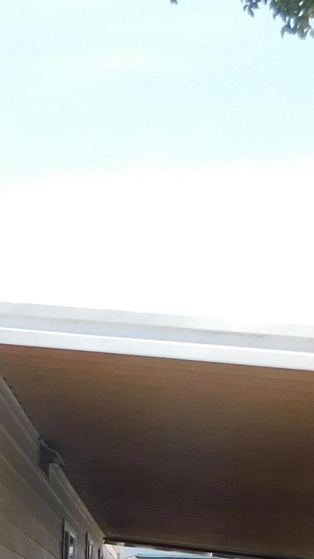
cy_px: 658
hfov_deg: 12.6
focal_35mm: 86
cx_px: -288
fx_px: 1274
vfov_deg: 22.9
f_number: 3
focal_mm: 4
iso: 125
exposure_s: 1/500
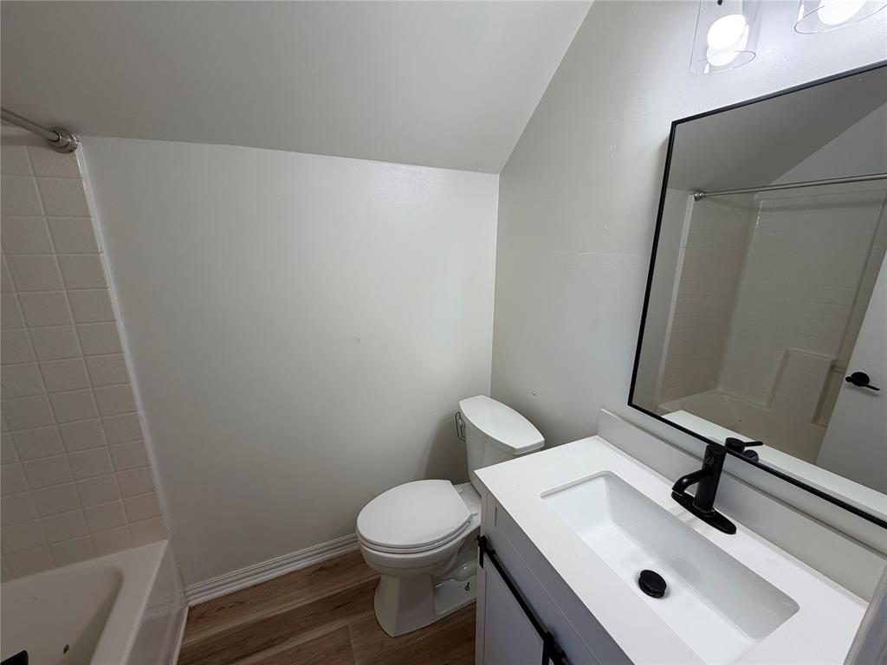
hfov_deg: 102.1
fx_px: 359
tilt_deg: -14.2
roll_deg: -0.9
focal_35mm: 14
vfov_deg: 85.7
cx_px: 444
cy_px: 332
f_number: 2.2
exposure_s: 1/120
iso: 100
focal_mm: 2.22
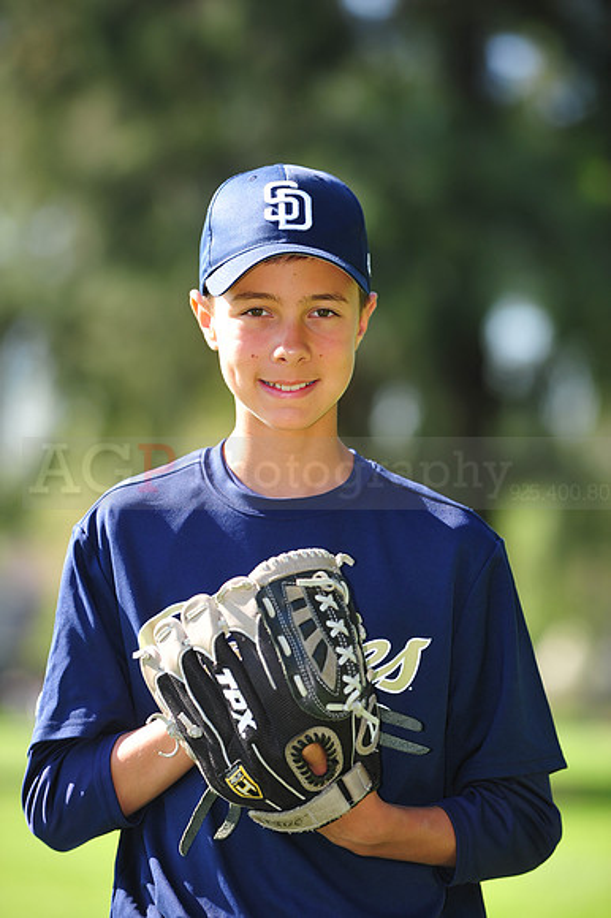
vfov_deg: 10.3
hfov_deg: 6.9
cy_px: 459
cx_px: 306
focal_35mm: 200
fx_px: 5097
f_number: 4.5
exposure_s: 1/400
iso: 200
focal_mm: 200
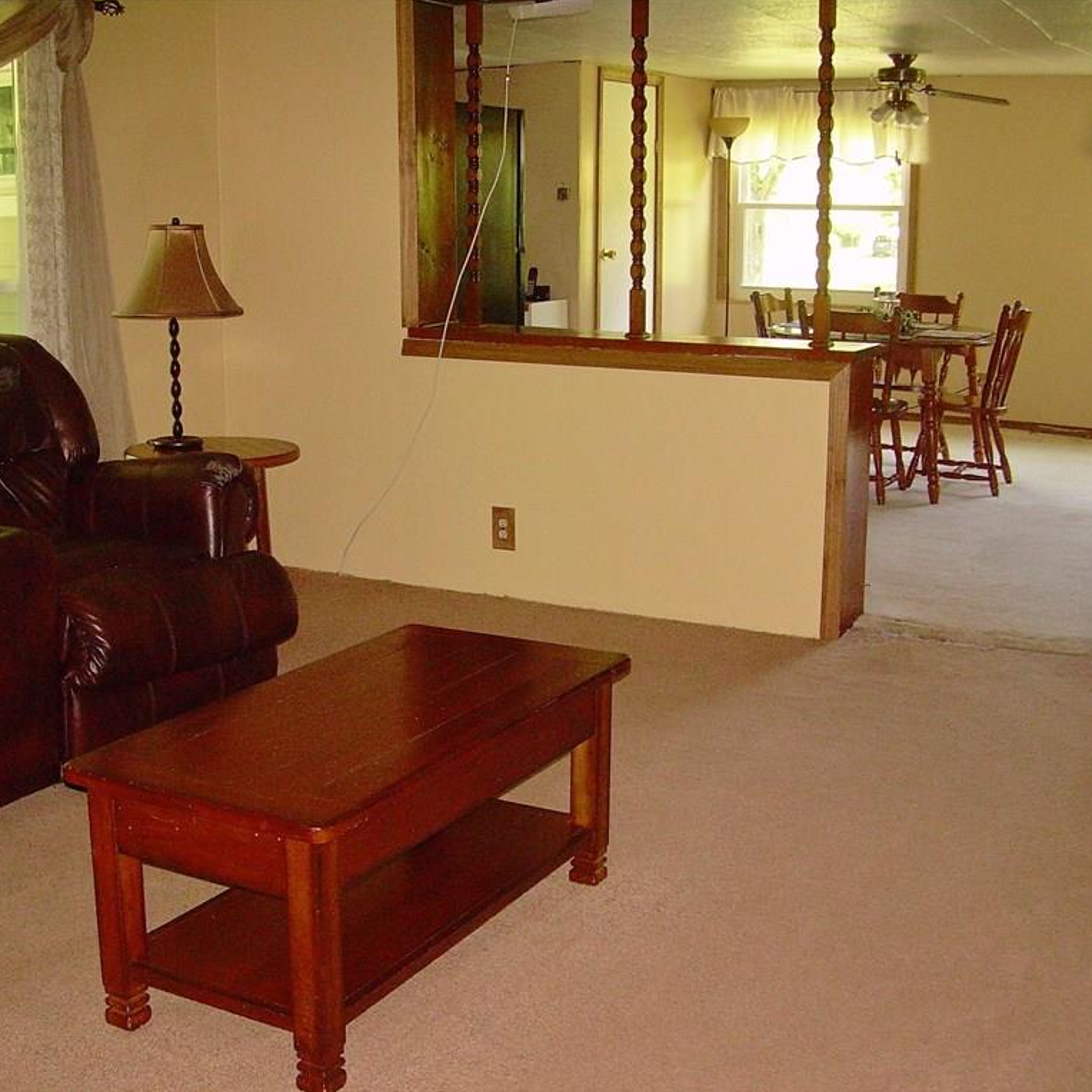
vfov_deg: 37.6
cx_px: 449
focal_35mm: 45
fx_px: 1606
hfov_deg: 37.4
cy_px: 546
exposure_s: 1/60
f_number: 2.8
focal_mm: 6.3
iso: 200
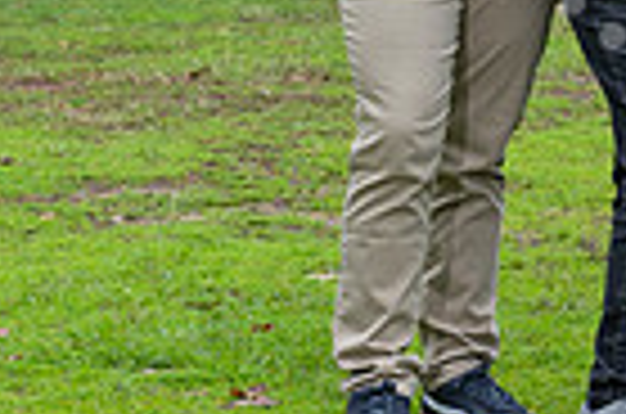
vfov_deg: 4.6
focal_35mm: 293
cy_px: -308
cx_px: 860
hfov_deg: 7.0
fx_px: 5083
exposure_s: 1/125
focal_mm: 70
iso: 320
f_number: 6.3
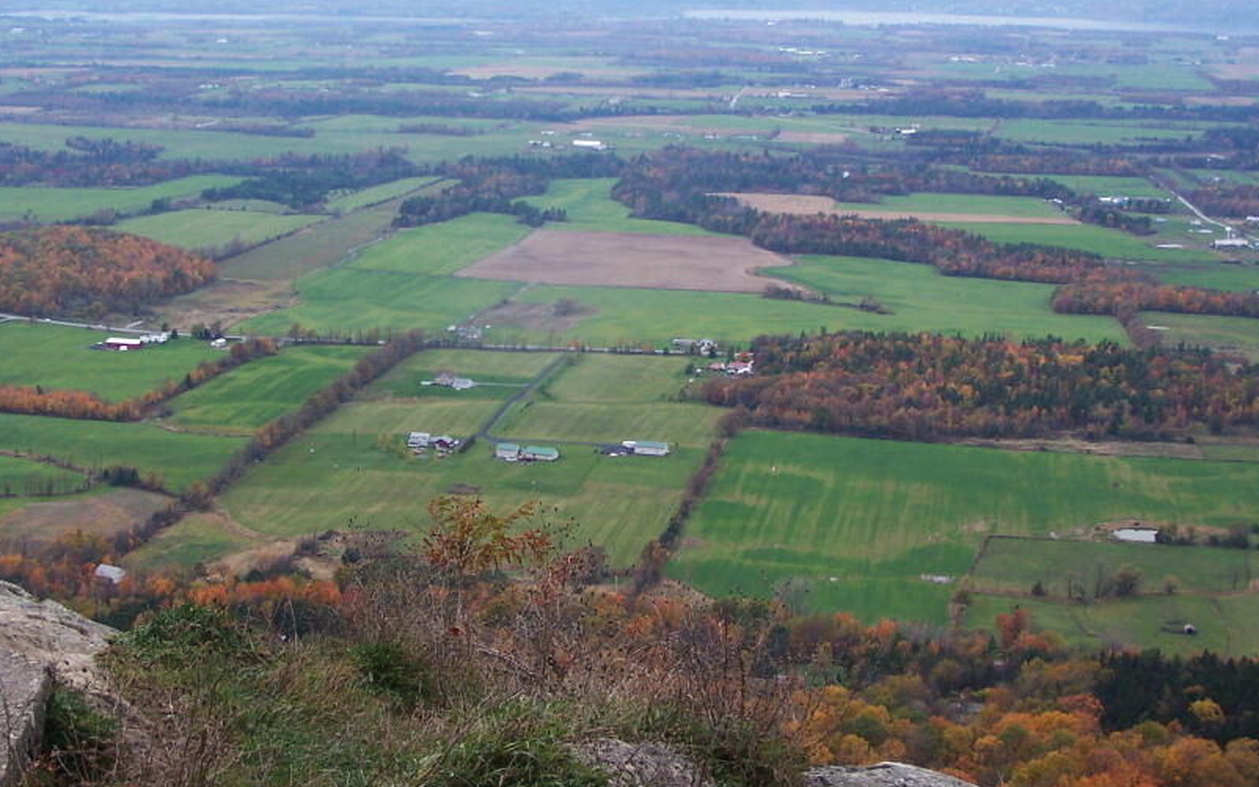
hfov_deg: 31.5
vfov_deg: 20.0
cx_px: 567
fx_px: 2230
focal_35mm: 65
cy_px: 291
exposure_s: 1/400
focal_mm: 8
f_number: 3
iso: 80
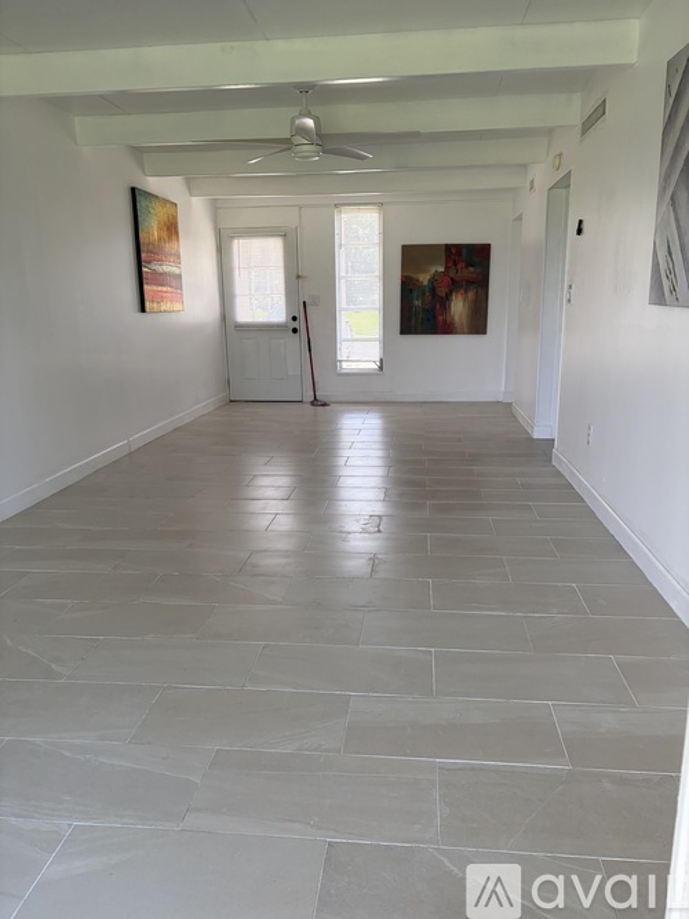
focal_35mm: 26
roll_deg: +0.4
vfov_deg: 67.3
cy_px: 460
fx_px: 690
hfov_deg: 53.0
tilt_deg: -13.8
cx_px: 344
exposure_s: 1/220
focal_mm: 5.96
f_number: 1.6
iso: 125
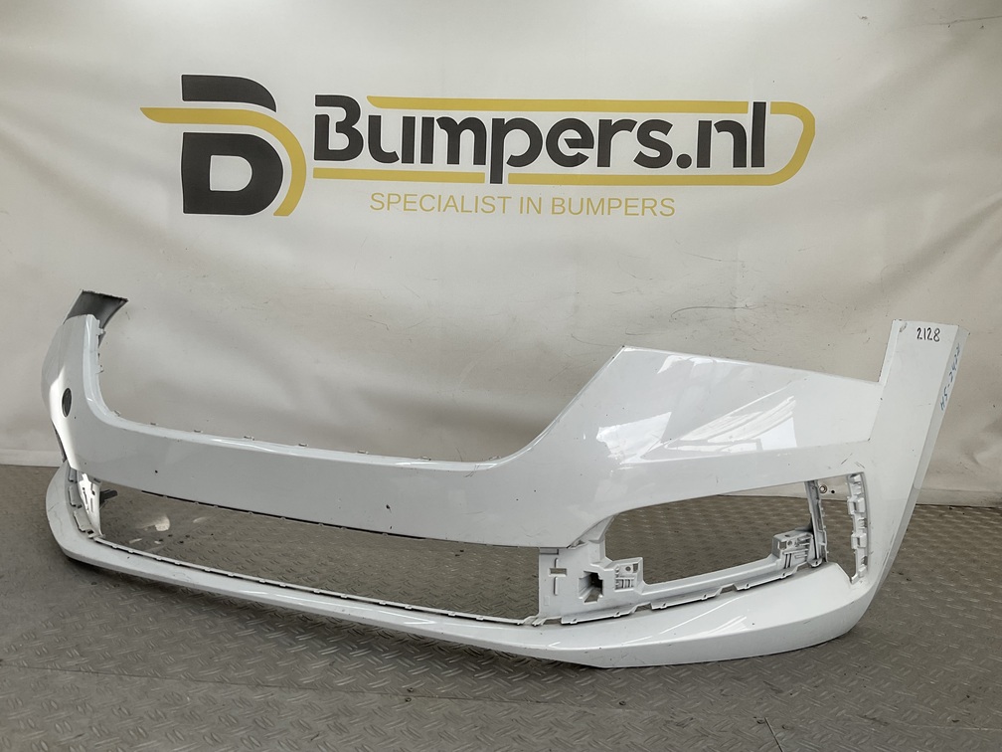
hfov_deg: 61.7
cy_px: 376
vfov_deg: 48.2
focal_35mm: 29
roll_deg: -2.6
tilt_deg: -4.8
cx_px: 501
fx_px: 839
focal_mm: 3
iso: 16
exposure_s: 1/325
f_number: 1.8
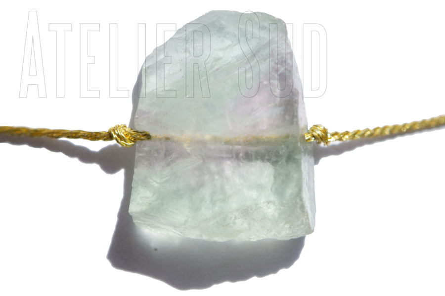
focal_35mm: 128
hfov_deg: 16.1
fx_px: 1576
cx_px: 222
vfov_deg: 10.8
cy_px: 148
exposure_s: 1/1250
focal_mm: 85
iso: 200
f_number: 5.6
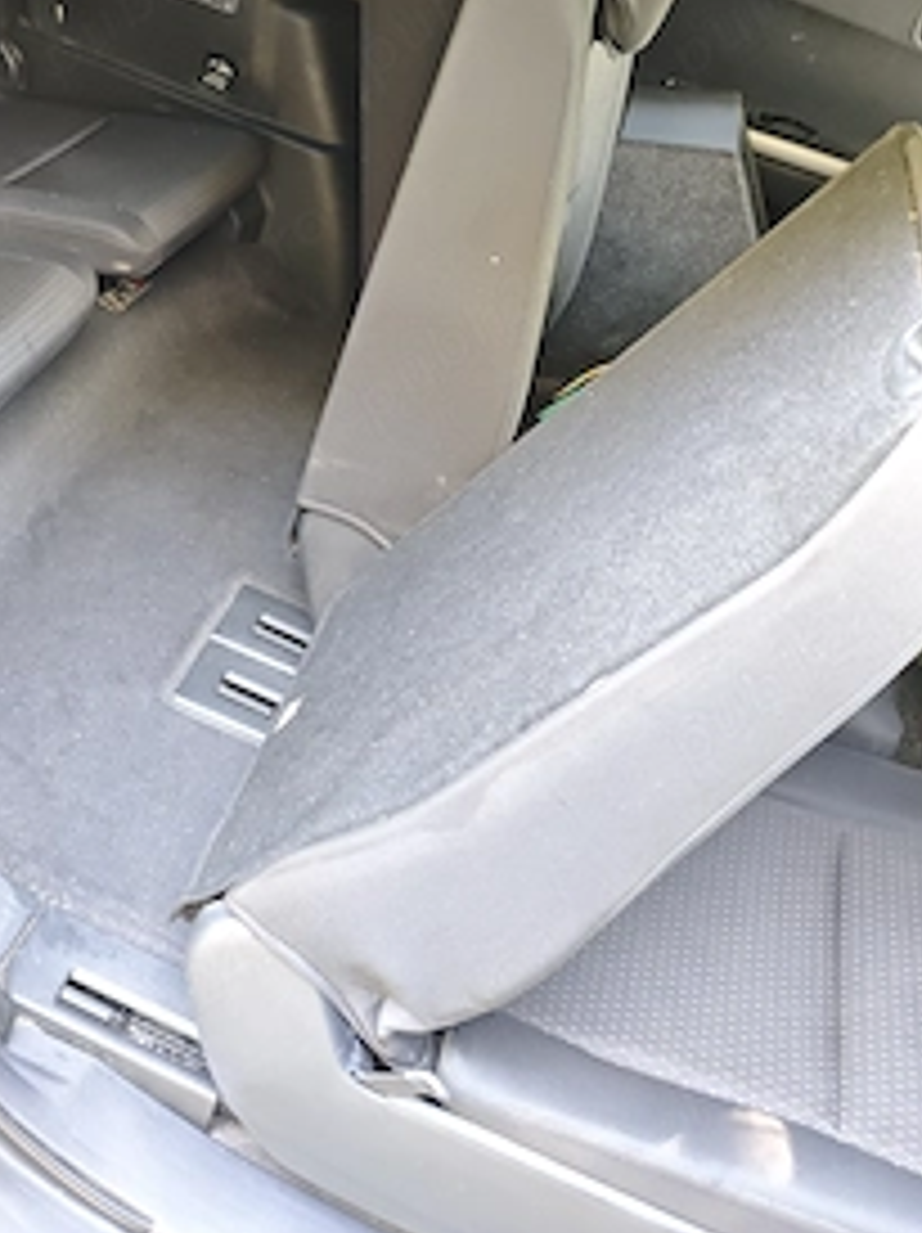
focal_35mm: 38
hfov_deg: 37.4
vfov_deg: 48.0
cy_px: 387
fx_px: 1352
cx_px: 342
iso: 800
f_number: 1.5
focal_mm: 4.94
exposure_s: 1/25.3
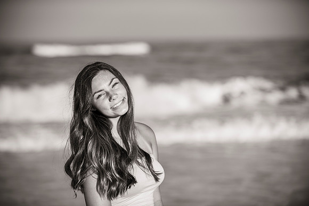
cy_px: 103
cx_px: 154
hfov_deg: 18.6
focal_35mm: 110
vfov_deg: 12.5
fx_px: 944
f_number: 3.2
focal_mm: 110
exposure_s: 1/4000
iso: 250
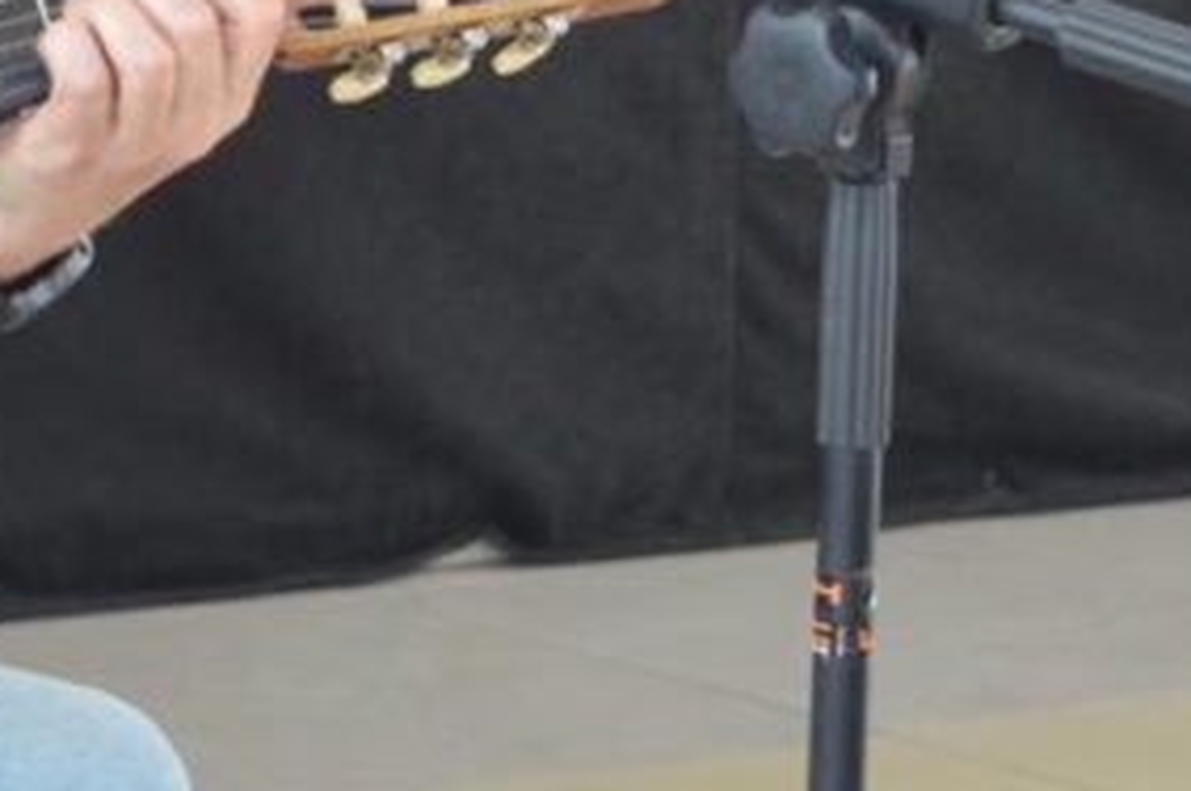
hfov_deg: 5.9
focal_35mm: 350
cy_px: -425
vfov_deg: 3.9
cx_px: -130
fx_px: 11570
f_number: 5.6
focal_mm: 55
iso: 720
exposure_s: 1/60
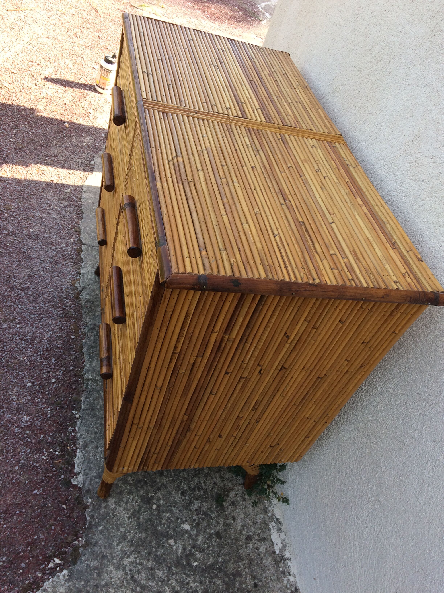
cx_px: 222
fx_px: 496
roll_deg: -23.8
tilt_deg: -42.0
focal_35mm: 29
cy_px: 296
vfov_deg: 61.7
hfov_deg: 48.2
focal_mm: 4.15
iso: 32
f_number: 2.2
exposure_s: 1/277
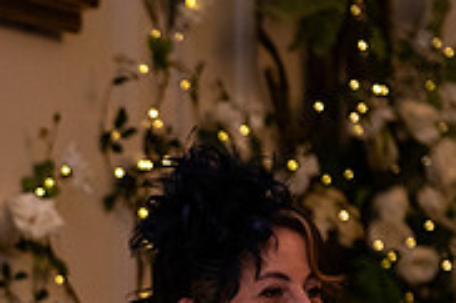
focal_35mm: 198
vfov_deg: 6.8
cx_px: -58
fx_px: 2506
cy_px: 449
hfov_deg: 10.3
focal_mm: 62
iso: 1000
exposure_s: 1/160
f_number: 3.5
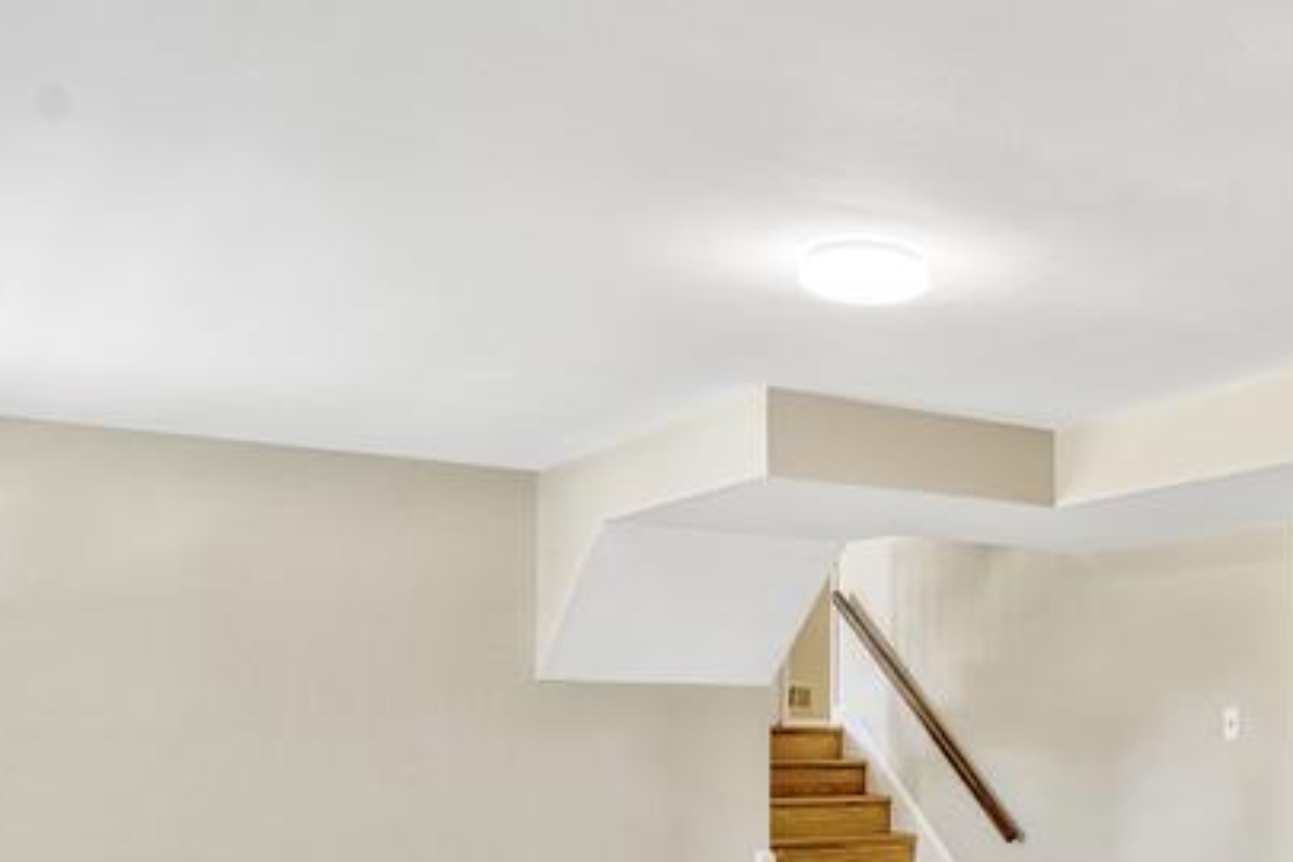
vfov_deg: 30.0
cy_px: 758
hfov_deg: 42.3
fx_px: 1544
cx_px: 1127
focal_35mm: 43
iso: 1250
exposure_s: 1/25
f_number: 8
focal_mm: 17
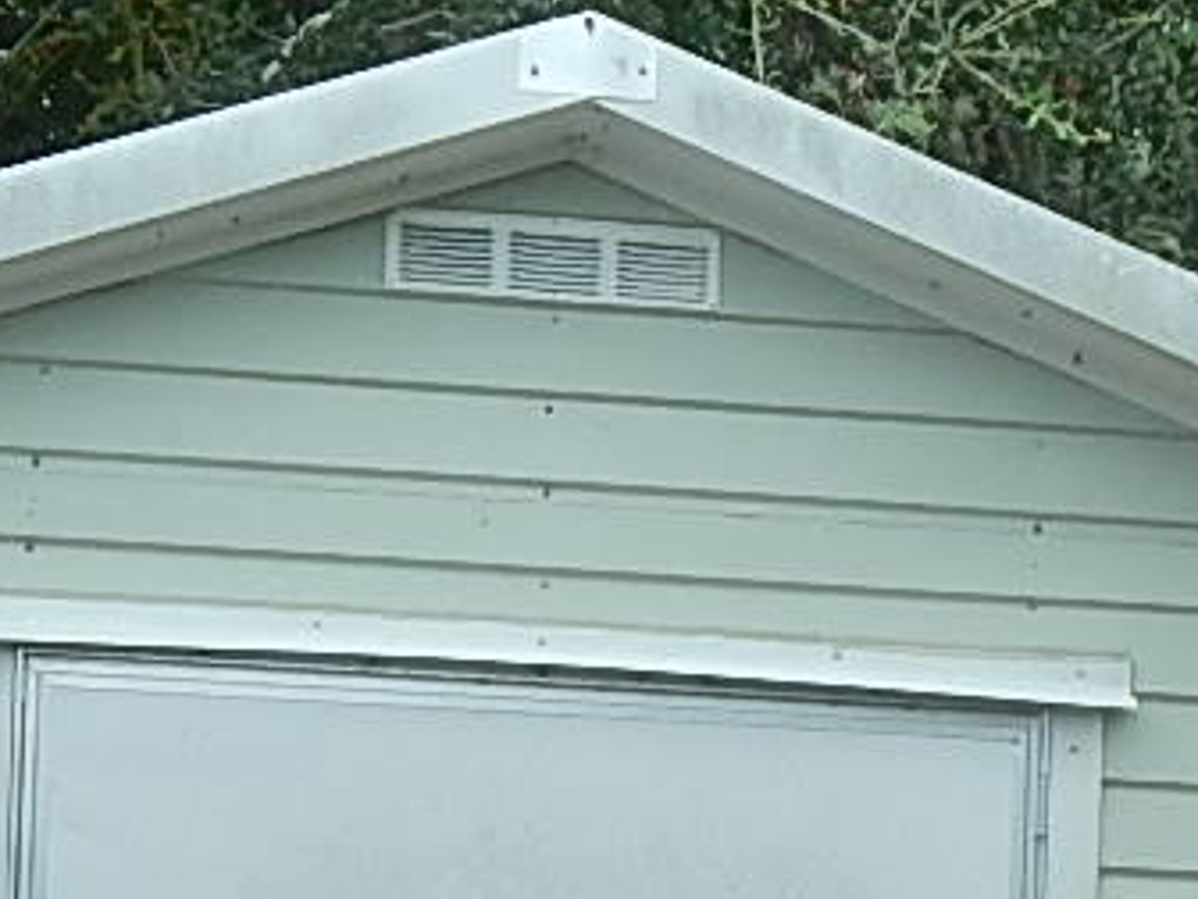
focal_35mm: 205
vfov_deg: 7.2
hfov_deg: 9.6
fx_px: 7095
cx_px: 1237
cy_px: 1102
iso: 125
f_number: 3.6
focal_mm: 7.7
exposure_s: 1/800
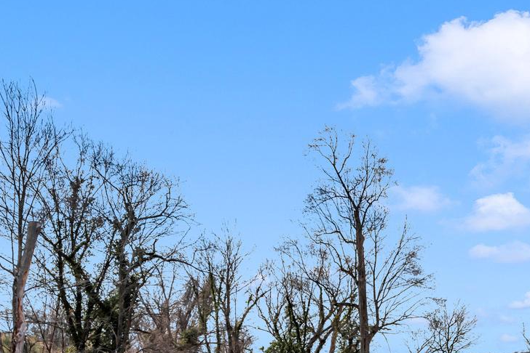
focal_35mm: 45
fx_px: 663
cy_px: 364
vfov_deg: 27.9
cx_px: 465
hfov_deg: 40.7
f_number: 9
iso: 200
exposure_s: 1/800
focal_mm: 16
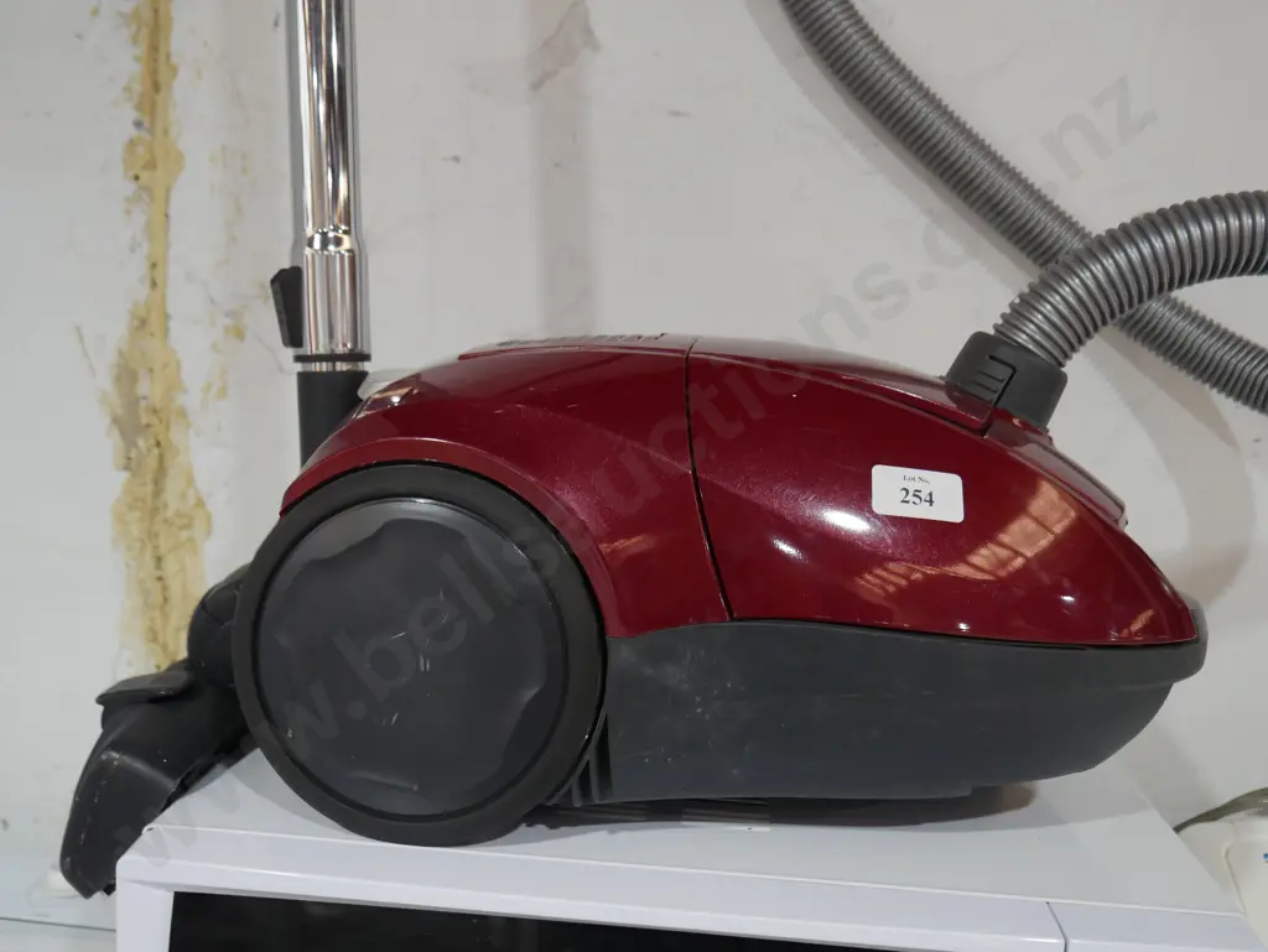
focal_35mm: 34
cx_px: 634
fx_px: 1246
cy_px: 476
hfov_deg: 53.9
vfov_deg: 41.8
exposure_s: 1/60
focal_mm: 17
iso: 640
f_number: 4
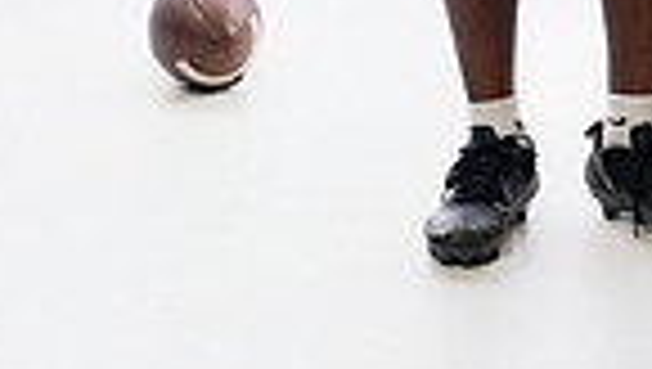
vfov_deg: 5.6
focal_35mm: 208
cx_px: 499
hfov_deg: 10.3
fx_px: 3601
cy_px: -572
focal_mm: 64
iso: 640
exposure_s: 1/250
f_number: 5.6
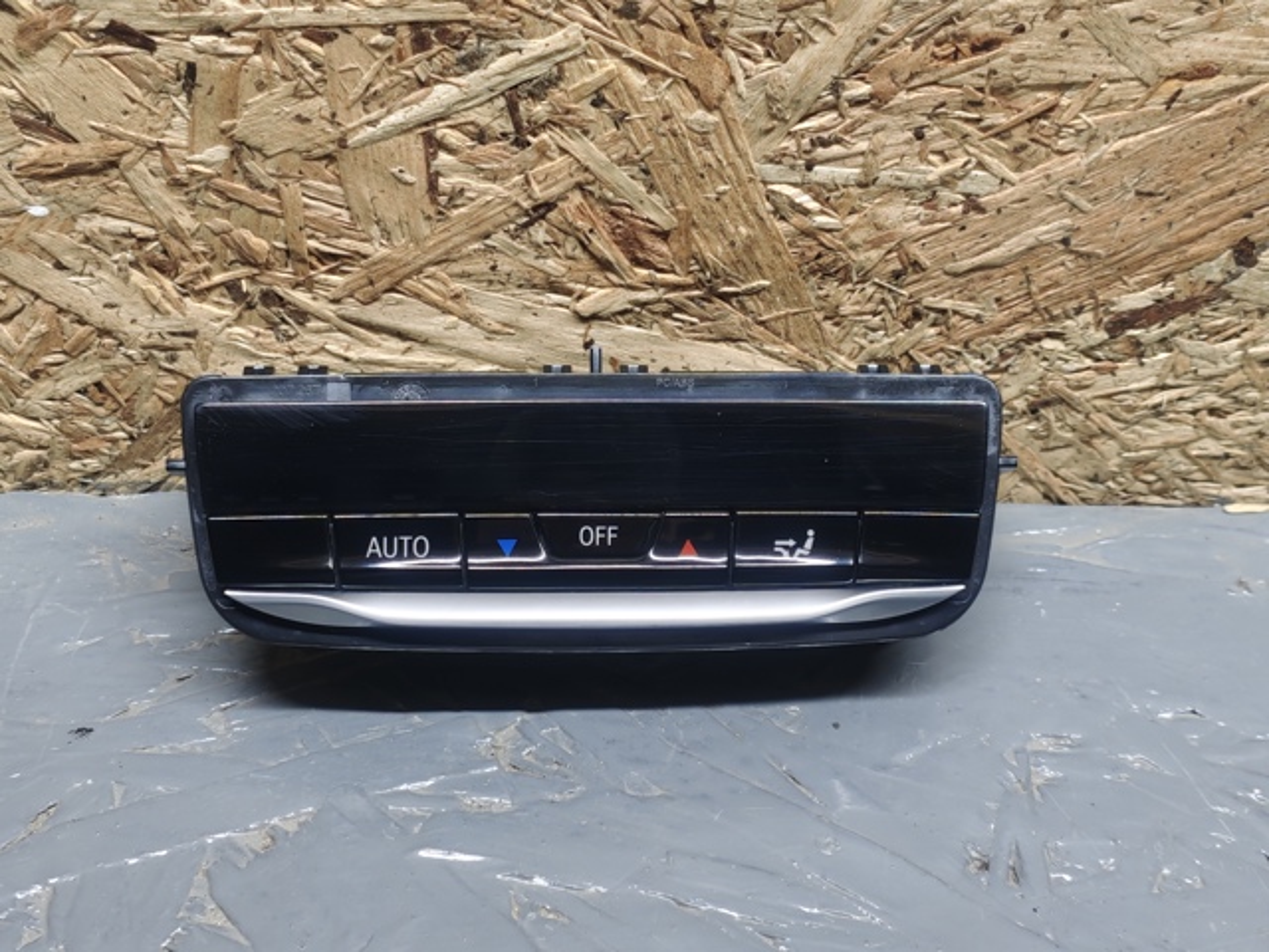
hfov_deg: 36.8
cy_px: 476
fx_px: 1906
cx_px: 634
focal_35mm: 52
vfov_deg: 28.0
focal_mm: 4.94
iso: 125
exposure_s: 1/100
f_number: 1.5
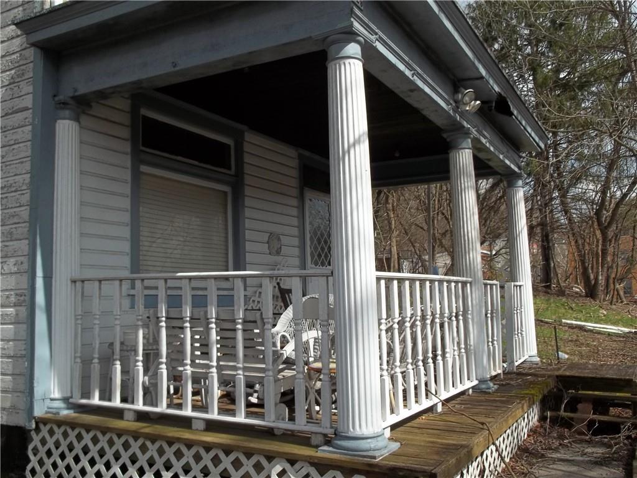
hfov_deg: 55.4
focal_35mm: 33
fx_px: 607
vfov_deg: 42.9
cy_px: 239
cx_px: 318
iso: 64
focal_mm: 5.9
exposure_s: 1/160
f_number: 8
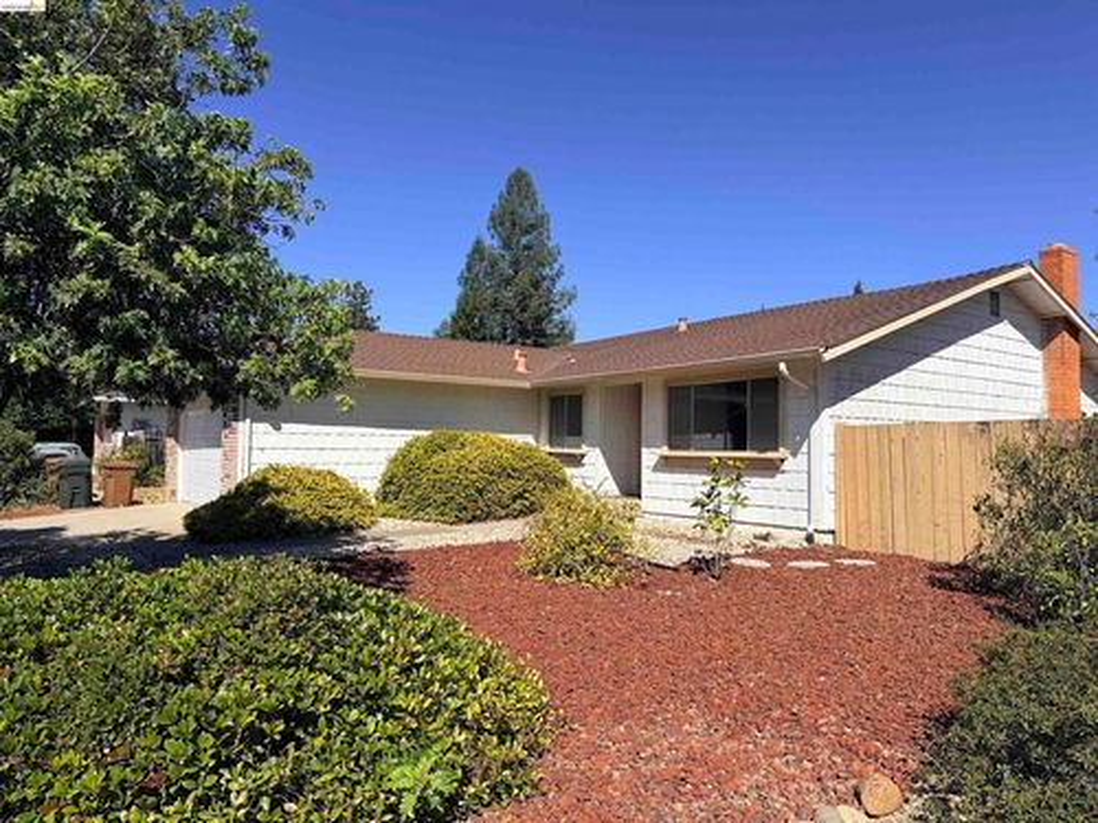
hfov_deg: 71.6
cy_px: 412
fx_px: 761
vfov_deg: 56.8
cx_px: 549
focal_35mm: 24
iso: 80
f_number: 1.78
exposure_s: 1/5714
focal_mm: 6.76
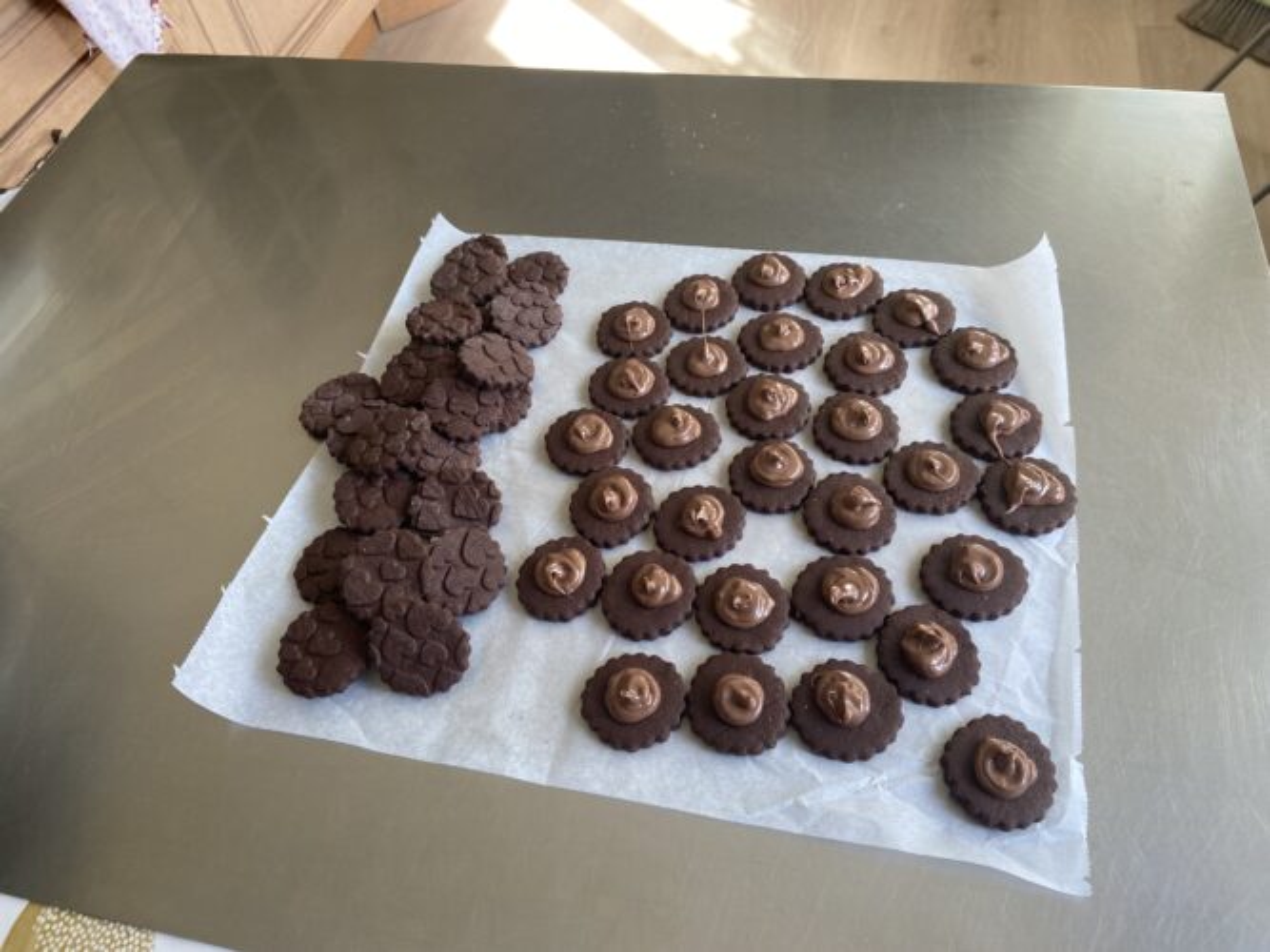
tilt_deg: -52.7
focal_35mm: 26
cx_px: 635
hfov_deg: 67.3
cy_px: 476
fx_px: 954
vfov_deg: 53.0
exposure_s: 1/121
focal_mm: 4.25
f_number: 1.8
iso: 100
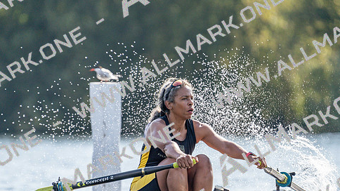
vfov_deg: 1.6
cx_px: 159
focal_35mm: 754
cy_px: 120
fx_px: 6796
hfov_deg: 2.9
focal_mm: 600
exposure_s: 1/1600
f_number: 6.3
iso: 250
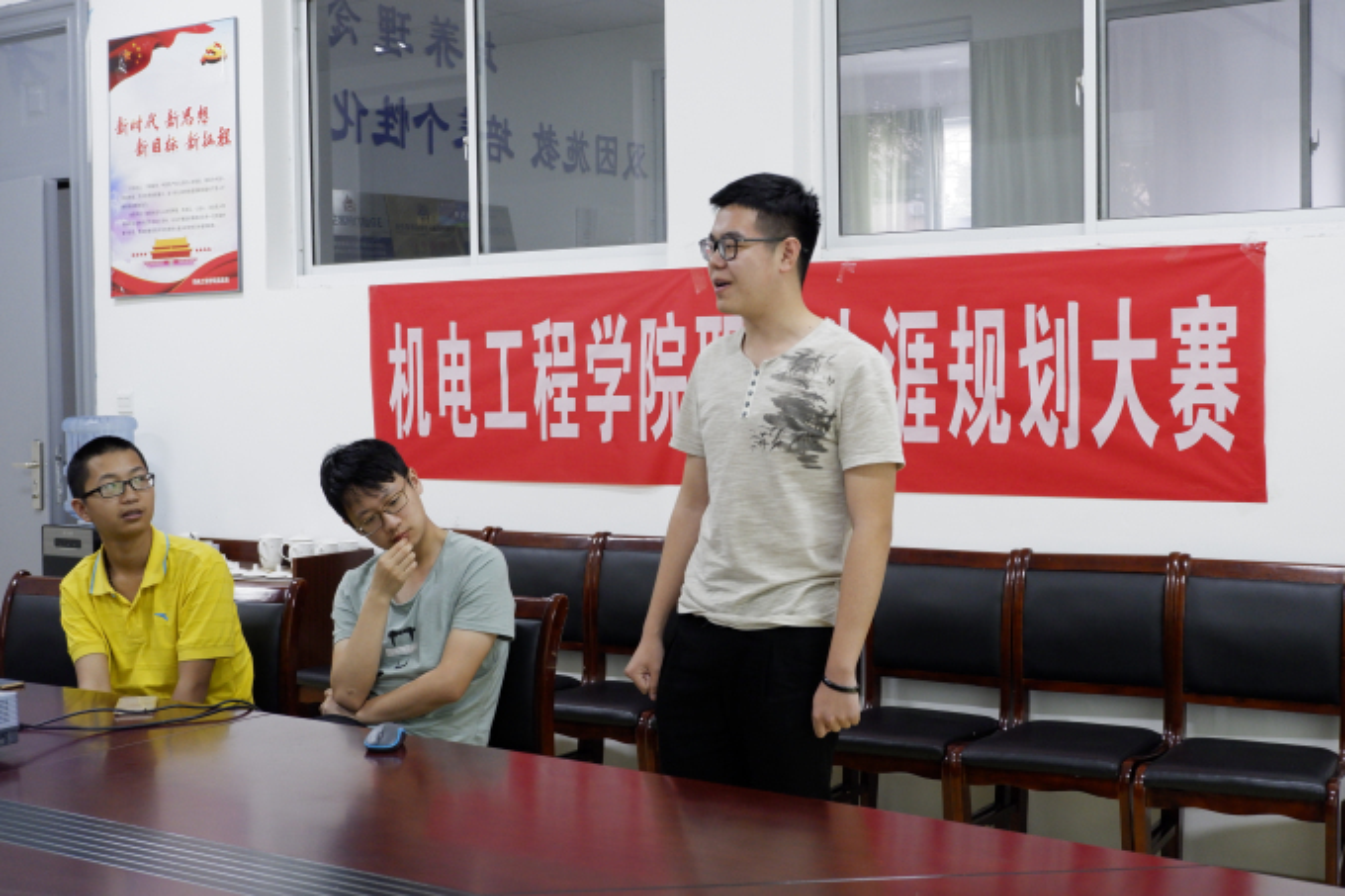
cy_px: 448
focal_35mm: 45
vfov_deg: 29.9
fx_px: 1681
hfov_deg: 43.6
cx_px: 672
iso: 2000
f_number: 4.7
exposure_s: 1/45
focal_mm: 30.5
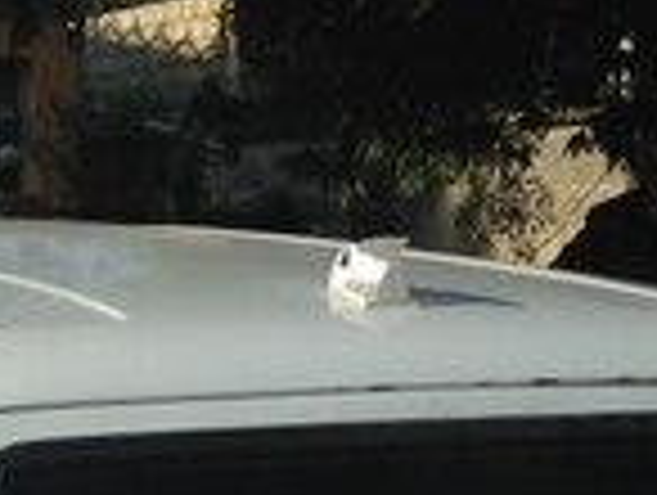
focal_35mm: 149
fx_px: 2833
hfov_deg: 13.2
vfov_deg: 9.3
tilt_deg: -16.4
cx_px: 243
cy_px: 1001
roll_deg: +0.6
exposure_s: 1/2463
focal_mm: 4.12
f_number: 2.4
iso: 50
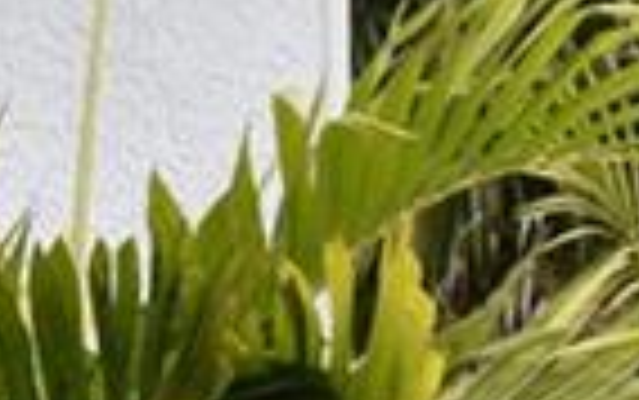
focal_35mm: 606
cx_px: -234
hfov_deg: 3.5
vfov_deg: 2.2
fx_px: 10556
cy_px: 769
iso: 200
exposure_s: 1/250
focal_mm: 55
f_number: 7.1
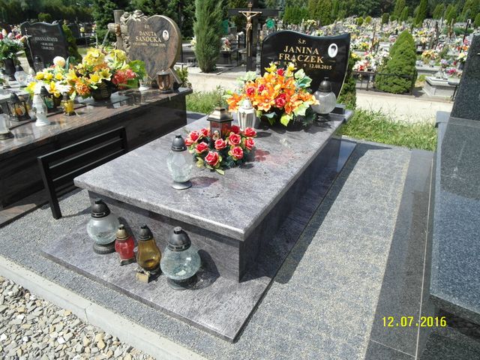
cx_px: 240
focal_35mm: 24
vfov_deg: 56.8
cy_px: 180
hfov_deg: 71.6
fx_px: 333
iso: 80
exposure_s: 1/1500
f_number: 2.8
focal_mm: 5.2
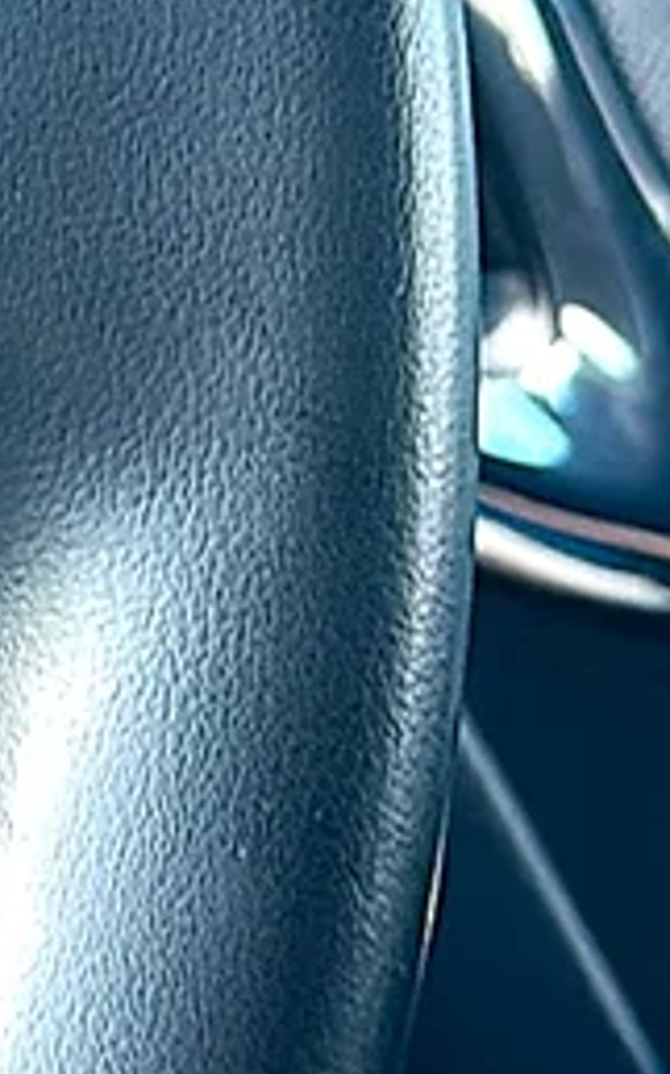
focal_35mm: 135
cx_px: -691
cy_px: 56
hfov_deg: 9.1
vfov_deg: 15.3
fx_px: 3948
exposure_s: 1/56
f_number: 1.78
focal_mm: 6.86
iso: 64
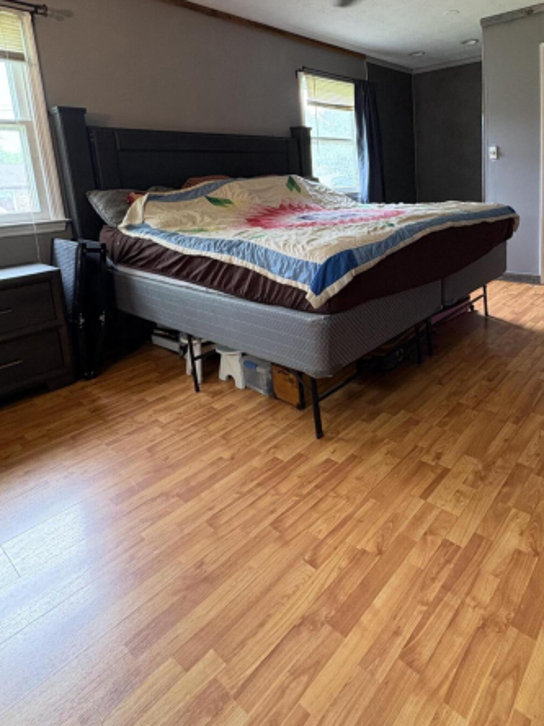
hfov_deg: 60.6
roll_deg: +2.9
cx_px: 394
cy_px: 246
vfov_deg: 76.7
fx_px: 441
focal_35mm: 21
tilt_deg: -8.7
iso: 400
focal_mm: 2.22
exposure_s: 1/60
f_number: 2.2
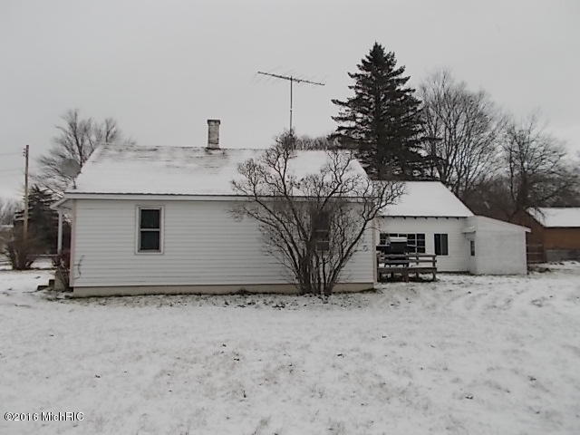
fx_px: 436
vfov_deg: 53.1
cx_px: 290
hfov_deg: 67.3
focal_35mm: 26
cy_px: 218
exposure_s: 1/100
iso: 80
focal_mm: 4.6
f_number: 3.2
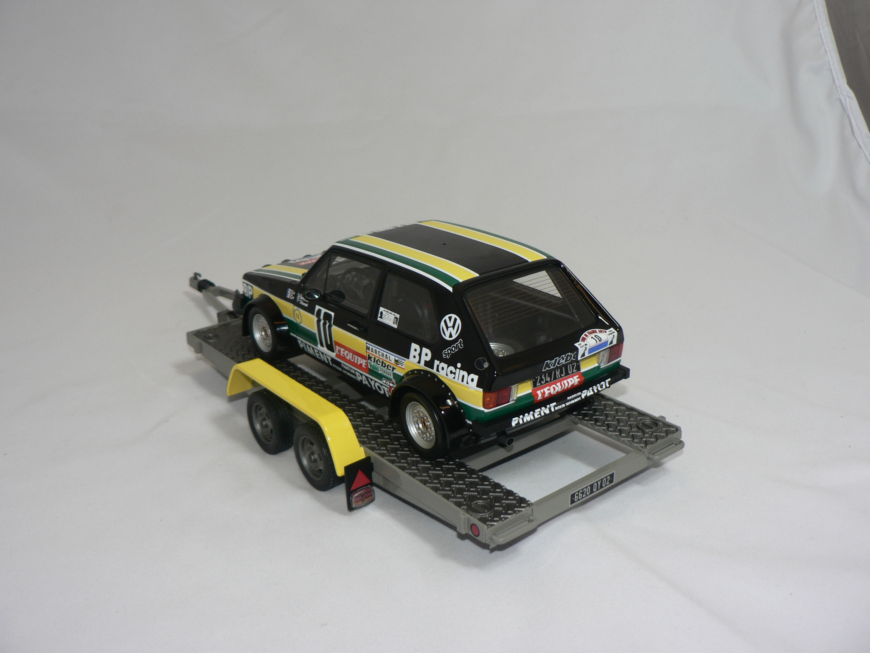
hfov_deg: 51.4
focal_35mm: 36
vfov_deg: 39.7
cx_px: 435
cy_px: 326
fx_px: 905
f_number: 2.8
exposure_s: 1/60
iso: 80
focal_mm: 6
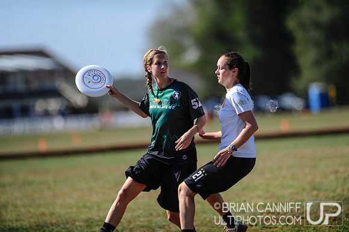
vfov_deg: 4.6
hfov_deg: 6.9
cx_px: 174
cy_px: 116
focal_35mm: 300
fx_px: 2907
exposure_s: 1/4000
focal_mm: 300
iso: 200
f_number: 2.8
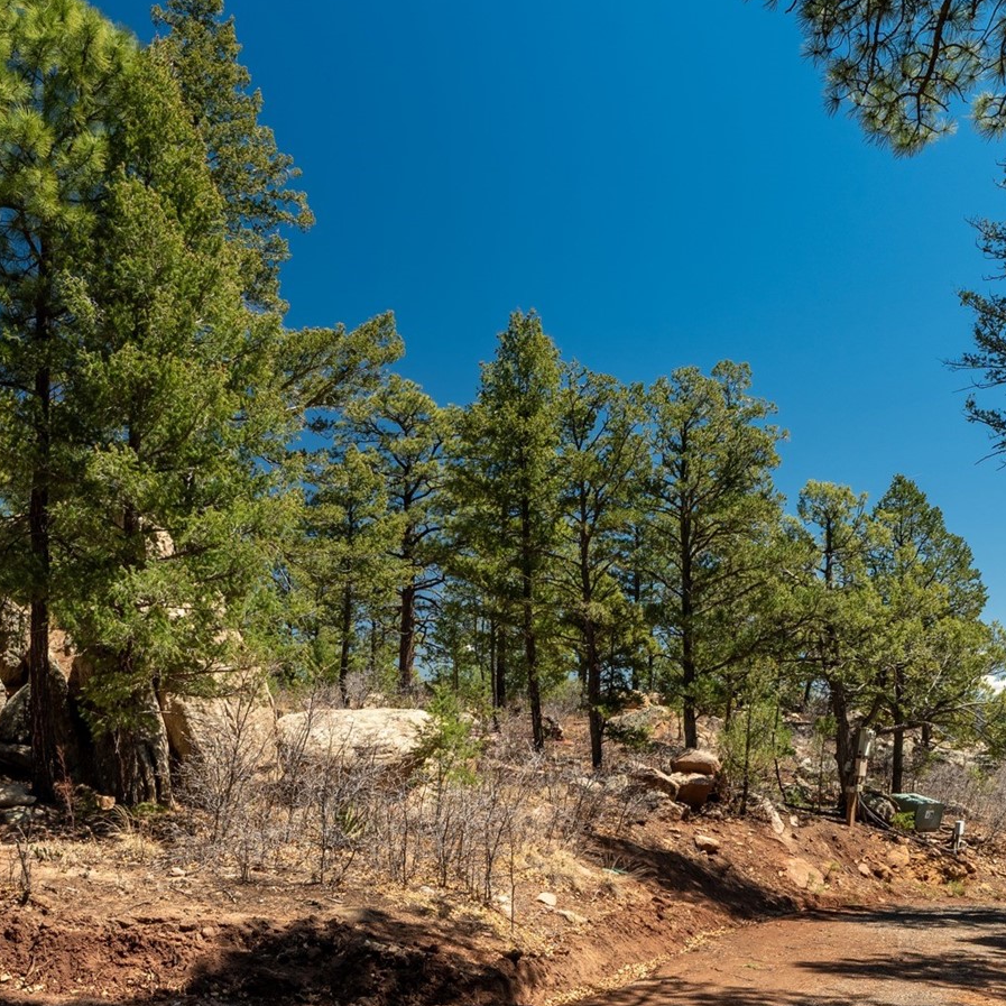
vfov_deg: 45.8
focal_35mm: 35
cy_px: 735
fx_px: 1151
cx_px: 436
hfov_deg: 47.1
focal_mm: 17
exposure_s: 1/1000
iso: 125
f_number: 8
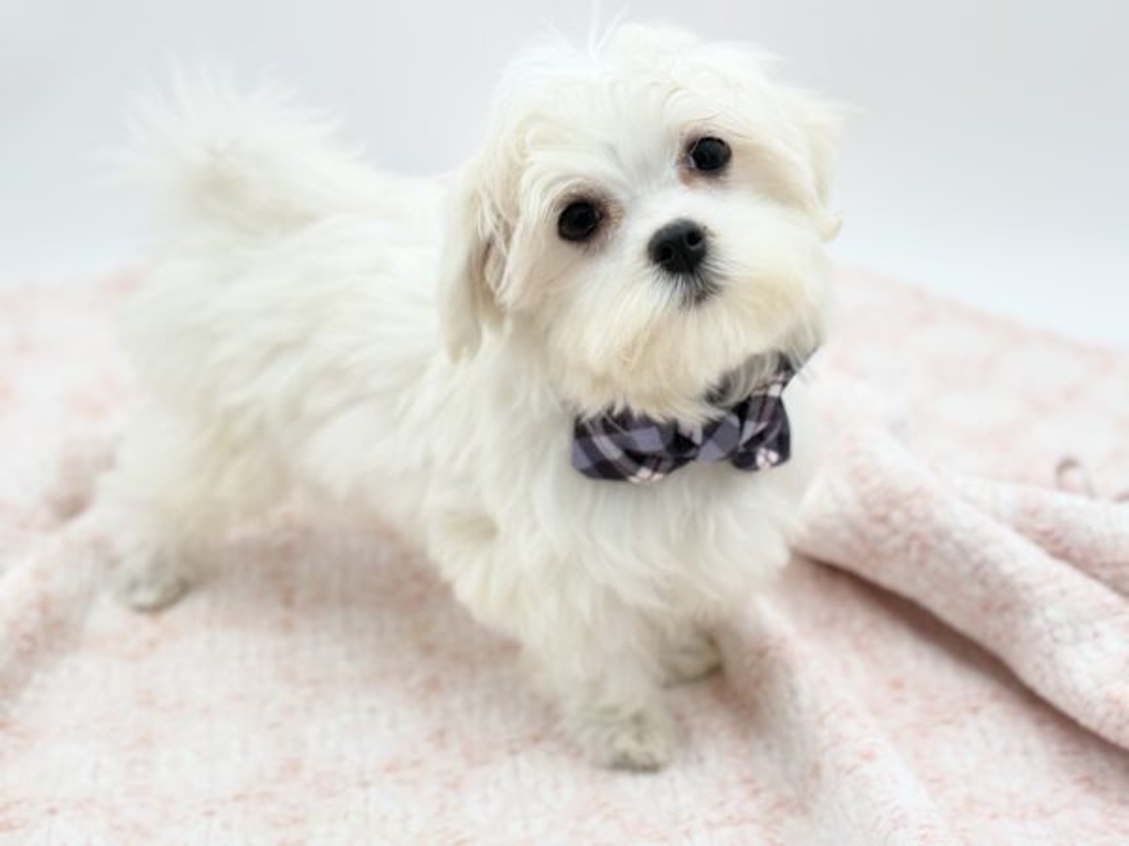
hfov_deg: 36.8
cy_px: 423
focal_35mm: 52
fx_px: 1696
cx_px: 564
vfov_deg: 28.0
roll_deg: +4.1
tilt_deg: -29.0
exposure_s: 1/404
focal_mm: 5.96
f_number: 1.6
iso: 40
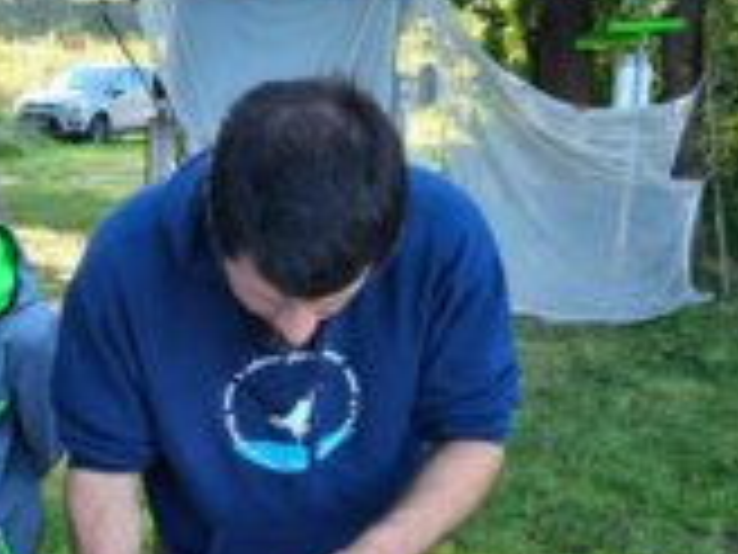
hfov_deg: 30.4
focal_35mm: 61
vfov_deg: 23.7
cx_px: 90
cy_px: 428
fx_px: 1300
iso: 32
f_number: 2
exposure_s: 1/50
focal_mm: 4.6
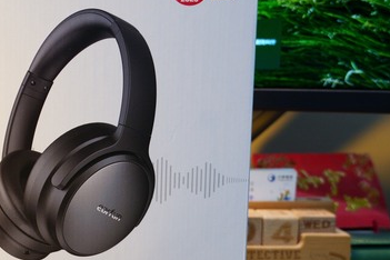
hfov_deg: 24.6
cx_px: 33
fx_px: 867
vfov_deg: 17.0
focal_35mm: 80
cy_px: 187
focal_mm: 24
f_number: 4
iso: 250
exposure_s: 1/40
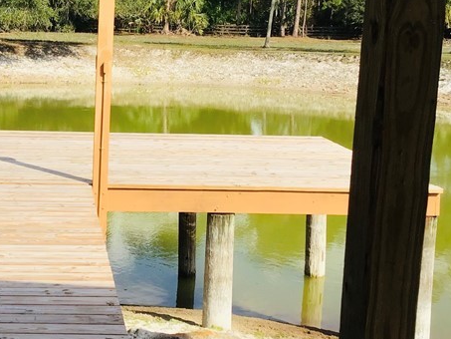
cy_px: 147
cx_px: 74
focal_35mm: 70
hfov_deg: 27.1
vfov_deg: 21.0
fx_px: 912
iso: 25
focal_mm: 3.3
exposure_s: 1/1253
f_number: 2.4
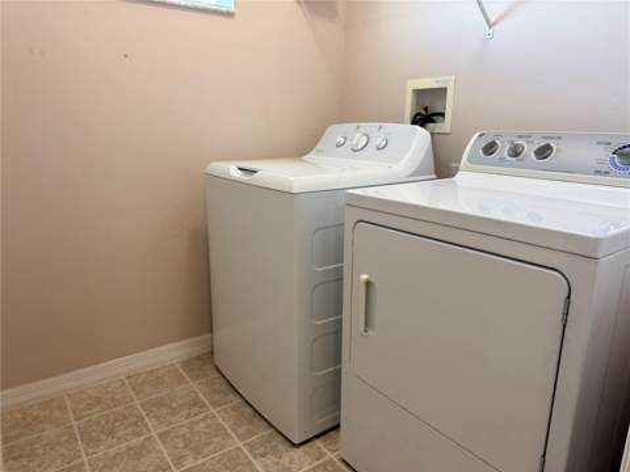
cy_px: 236
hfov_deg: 71.6
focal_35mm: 24
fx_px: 437
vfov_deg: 56.8
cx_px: 315
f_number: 1.78
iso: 160
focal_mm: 6.76
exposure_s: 1/60
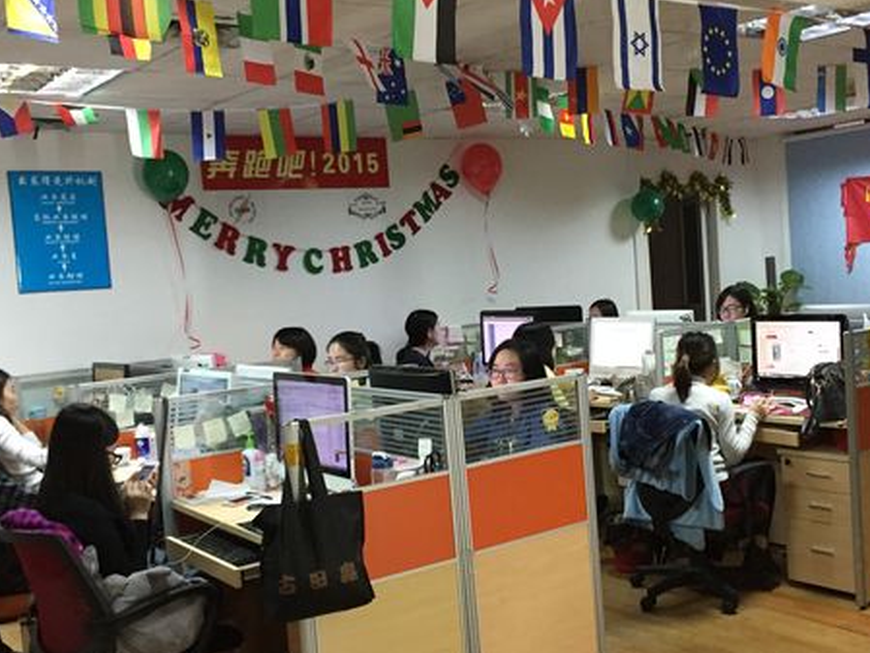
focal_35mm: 42
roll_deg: +3.4
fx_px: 1056
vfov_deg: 34.3
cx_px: 475
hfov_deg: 44.7
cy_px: 364
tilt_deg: -5.5
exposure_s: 1/24
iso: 250
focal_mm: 4.15
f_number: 2.2
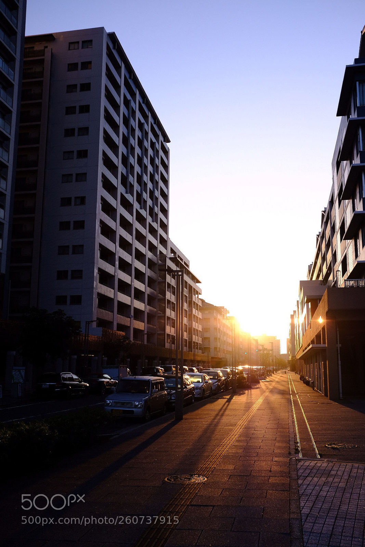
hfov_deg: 37.9
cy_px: 274
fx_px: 532
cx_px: 182
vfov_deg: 54.4
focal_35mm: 35
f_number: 4
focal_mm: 23
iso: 400
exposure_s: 1/1600
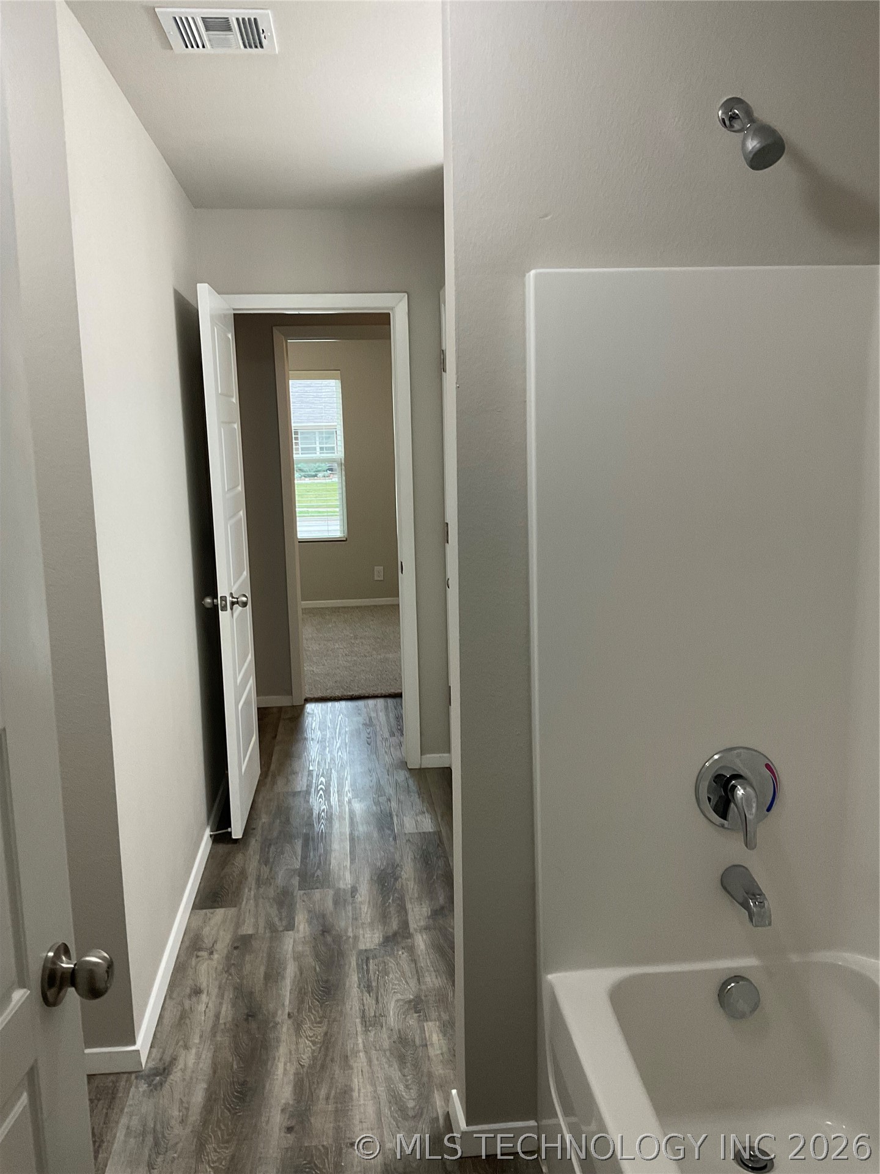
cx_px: 440
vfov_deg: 61.7
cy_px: 587
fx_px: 983
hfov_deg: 48.2
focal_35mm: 29
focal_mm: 3
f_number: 1.8
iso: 80
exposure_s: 1/60
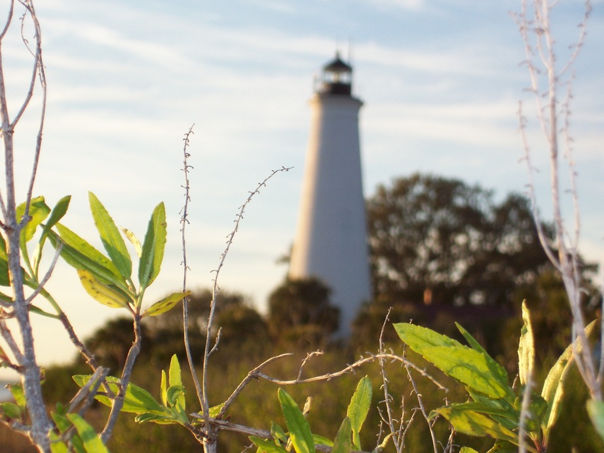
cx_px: 302
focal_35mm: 102
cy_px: 226
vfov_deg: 14.5
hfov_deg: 19.3
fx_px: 1779
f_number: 4.6
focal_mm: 16.8
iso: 80
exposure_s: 1/231
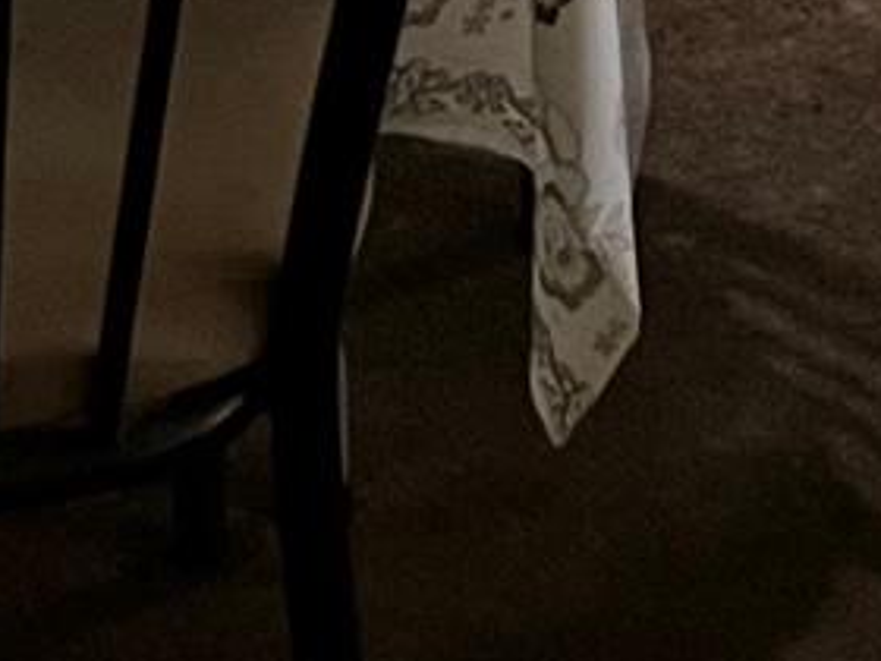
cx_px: 620
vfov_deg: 6.9
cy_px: -1571
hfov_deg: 10.6
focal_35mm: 187
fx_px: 4759
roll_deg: -1.0
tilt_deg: -12.8
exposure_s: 1/40
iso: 500
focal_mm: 5.7
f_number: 1.5
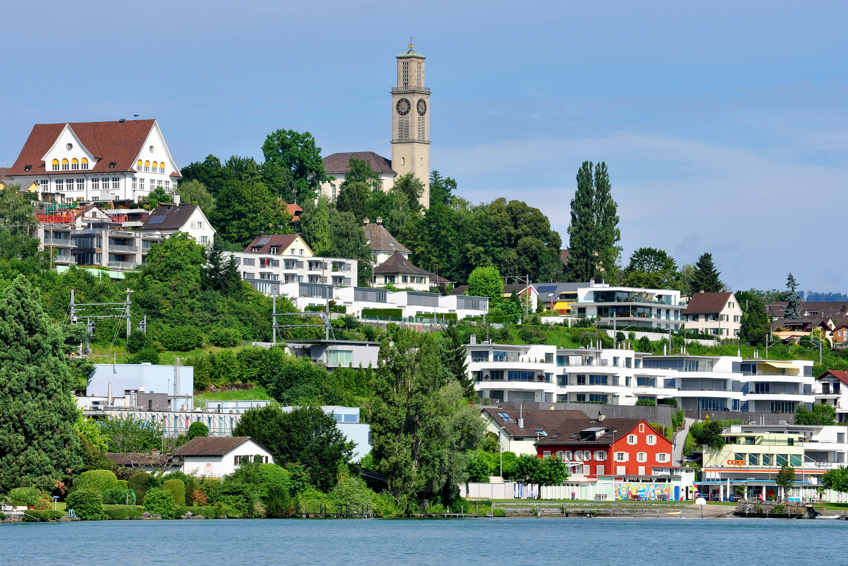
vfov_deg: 7.3
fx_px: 4416
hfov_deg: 11.0
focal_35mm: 188
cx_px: 424
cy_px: 283
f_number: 7.1
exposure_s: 1/1000
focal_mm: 125
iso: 200
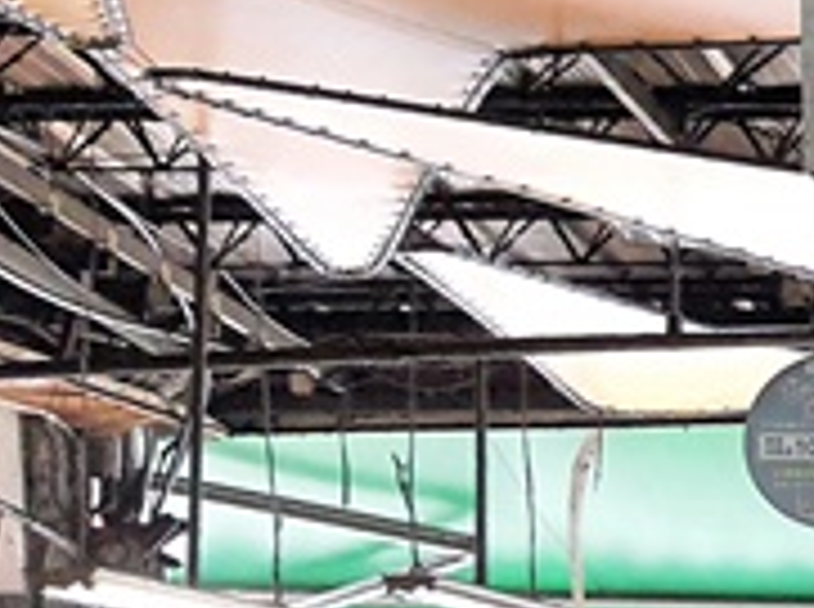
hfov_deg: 11.5
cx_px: 1916
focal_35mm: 144
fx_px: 3379
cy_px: 694
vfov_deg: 10.1
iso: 200
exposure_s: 1/120
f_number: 1.7
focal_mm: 4.32
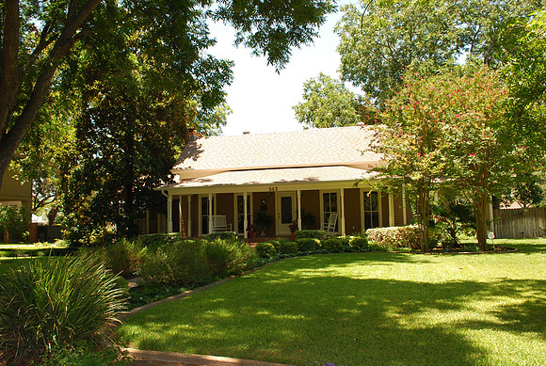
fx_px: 456
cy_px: 183
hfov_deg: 61.8
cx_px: 273
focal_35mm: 30
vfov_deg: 43.8
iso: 400
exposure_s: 1/200
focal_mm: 20
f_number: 9
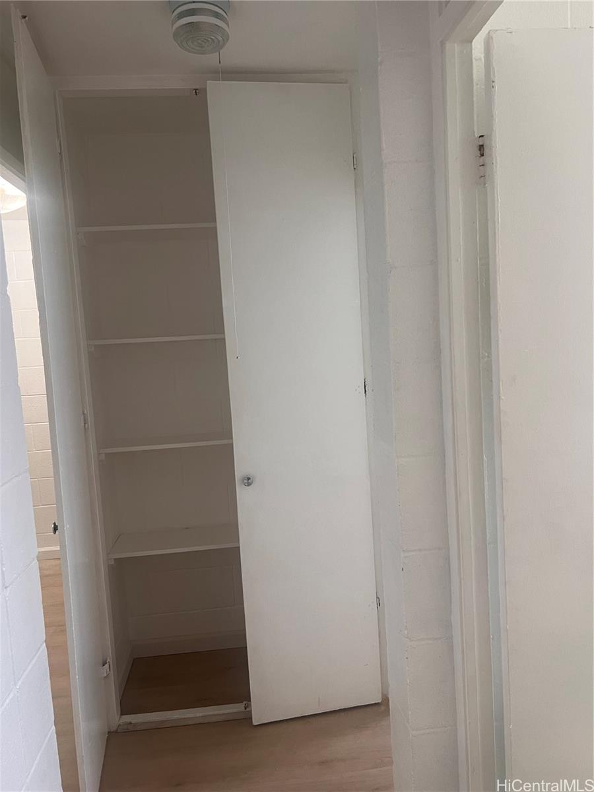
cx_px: 297
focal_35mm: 26
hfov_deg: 53.1
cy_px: 396
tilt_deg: -4.9
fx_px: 595
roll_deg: +3.9
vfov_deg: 67.3
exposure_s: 1/60
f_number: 1.5
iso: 80
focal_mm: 5.7
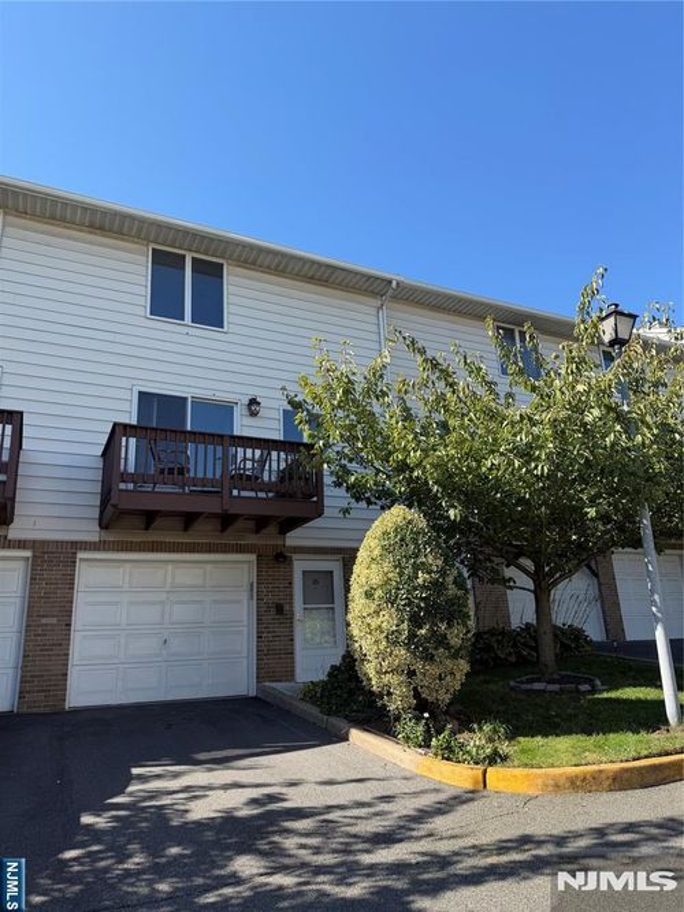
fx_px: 633
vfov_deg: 71.6
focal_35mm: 24
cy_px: 456
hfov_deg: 56.8
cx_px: 342
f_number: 1.78
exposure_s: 1/1727
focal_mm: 6.76
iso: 80
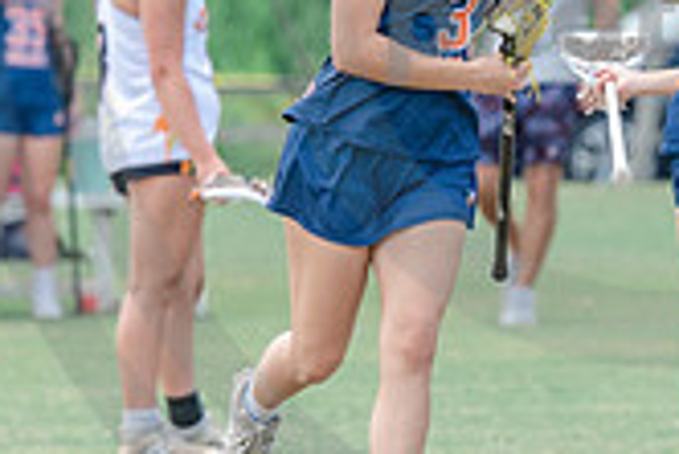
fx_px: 18235
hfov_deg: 2.1
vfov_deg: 1.4
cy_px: 176
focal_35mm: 966
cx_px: 353
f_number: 4
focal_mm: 200
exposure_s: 1/1000
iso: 400
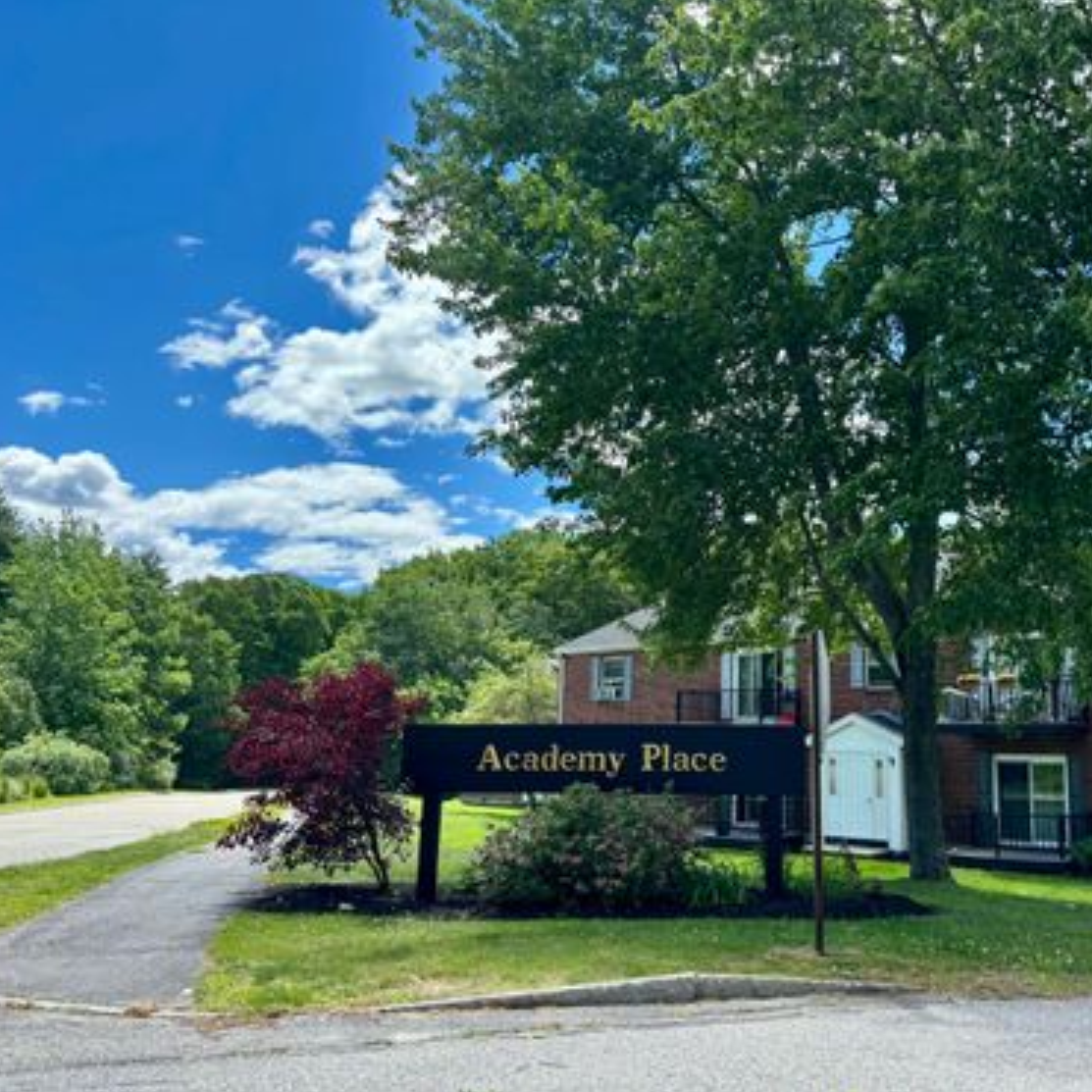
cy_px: 546
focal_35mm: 31
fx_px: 1106
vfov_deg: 52.5
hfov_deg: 51.8
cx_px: 703
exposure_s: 1/1845
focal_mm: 5.96
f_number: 1.6
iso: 50
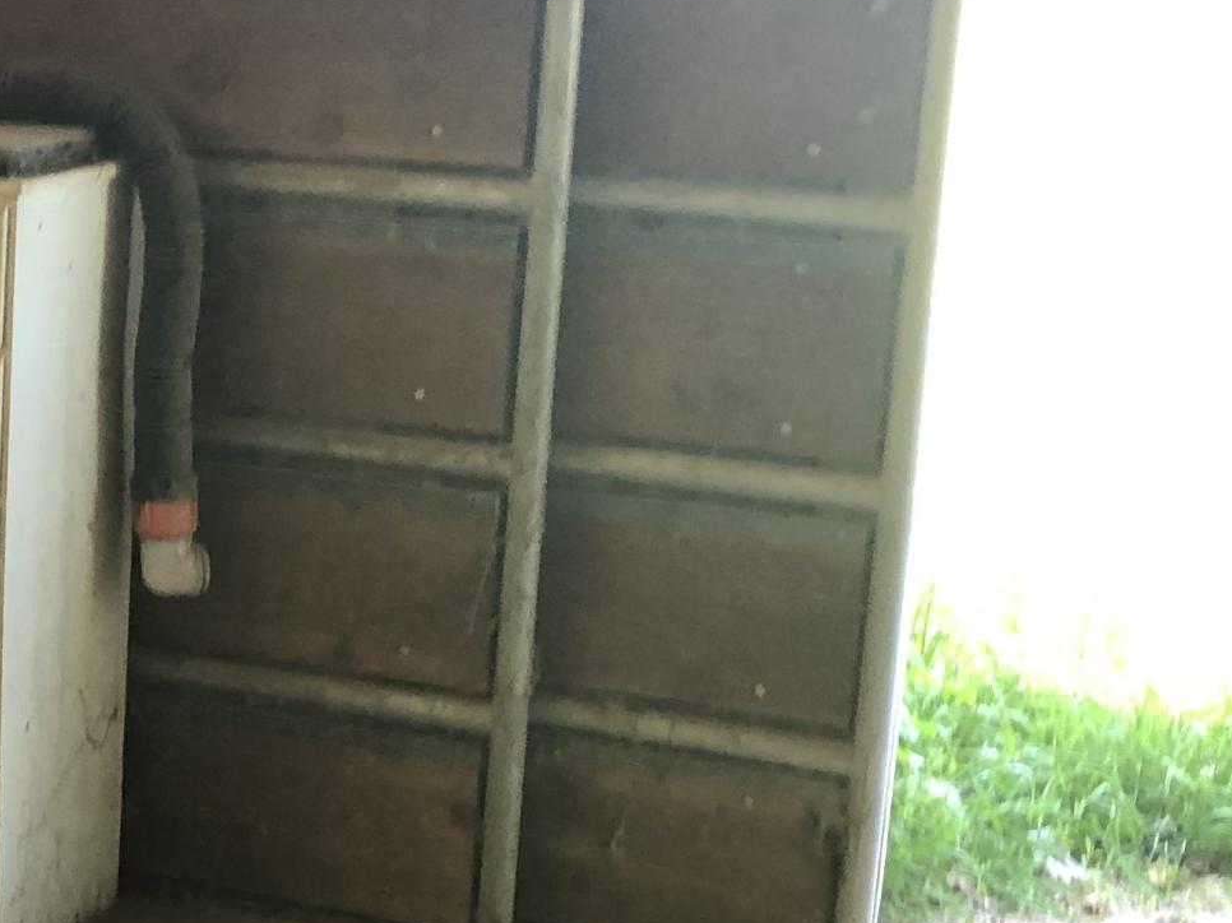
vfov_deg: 16.9
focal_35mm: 87
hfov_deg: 20.8
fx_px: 3096
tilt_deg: -19.1
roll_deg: -2.7
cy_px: 599
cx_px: -295
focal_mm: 3.99
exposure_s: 1/17
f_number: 1.8
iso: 40
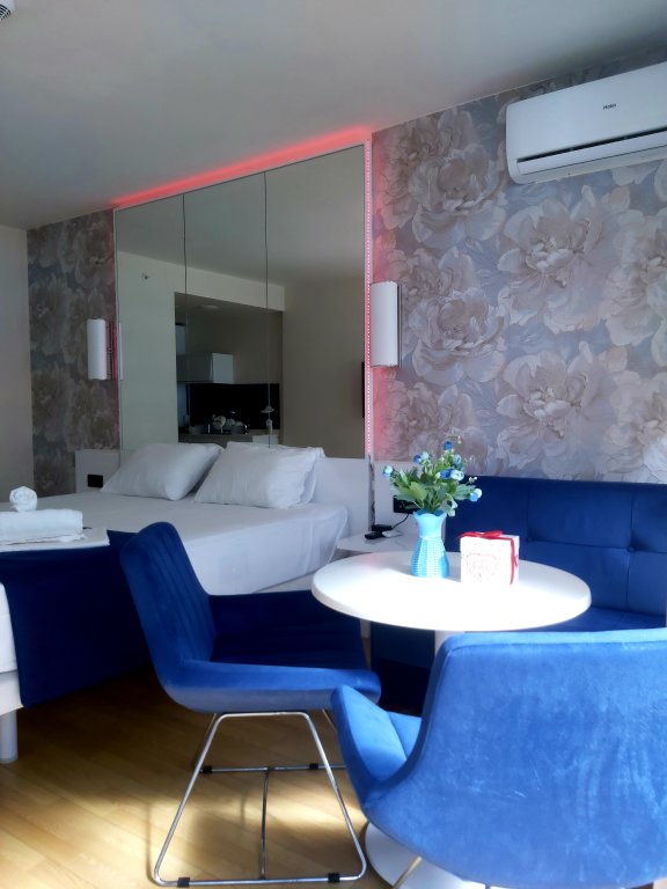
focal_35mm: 26
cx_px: 334
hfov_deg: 53.1
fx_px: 668
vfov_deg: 67.3
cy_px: 444
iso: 125
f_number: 1.7
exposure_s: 1/137
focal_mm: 3.92
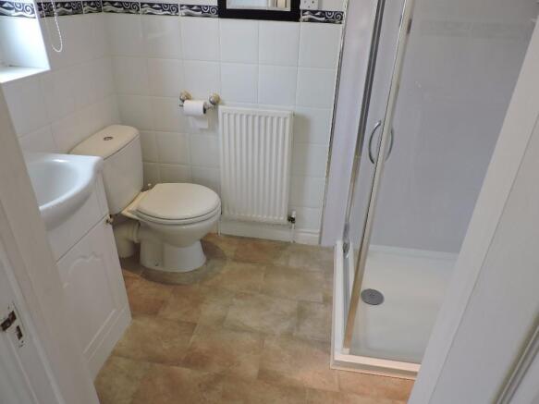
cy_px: 202
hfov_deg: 71.6
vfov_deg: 56.8
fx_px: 374
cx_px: 270
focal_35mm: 24
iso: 110
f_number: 3
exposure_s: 1/30
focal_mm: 4.3
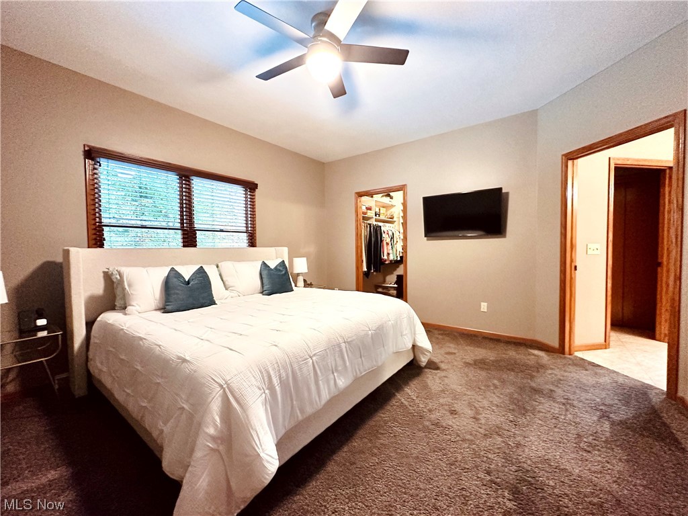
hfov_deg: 102.1
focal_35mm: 14
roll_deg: +1.1
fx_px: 278
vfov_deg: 85.7
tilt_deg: -2.5
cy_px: 258
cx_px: 344
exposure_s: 1/60
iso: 500
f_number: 2.2
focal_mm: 2.22
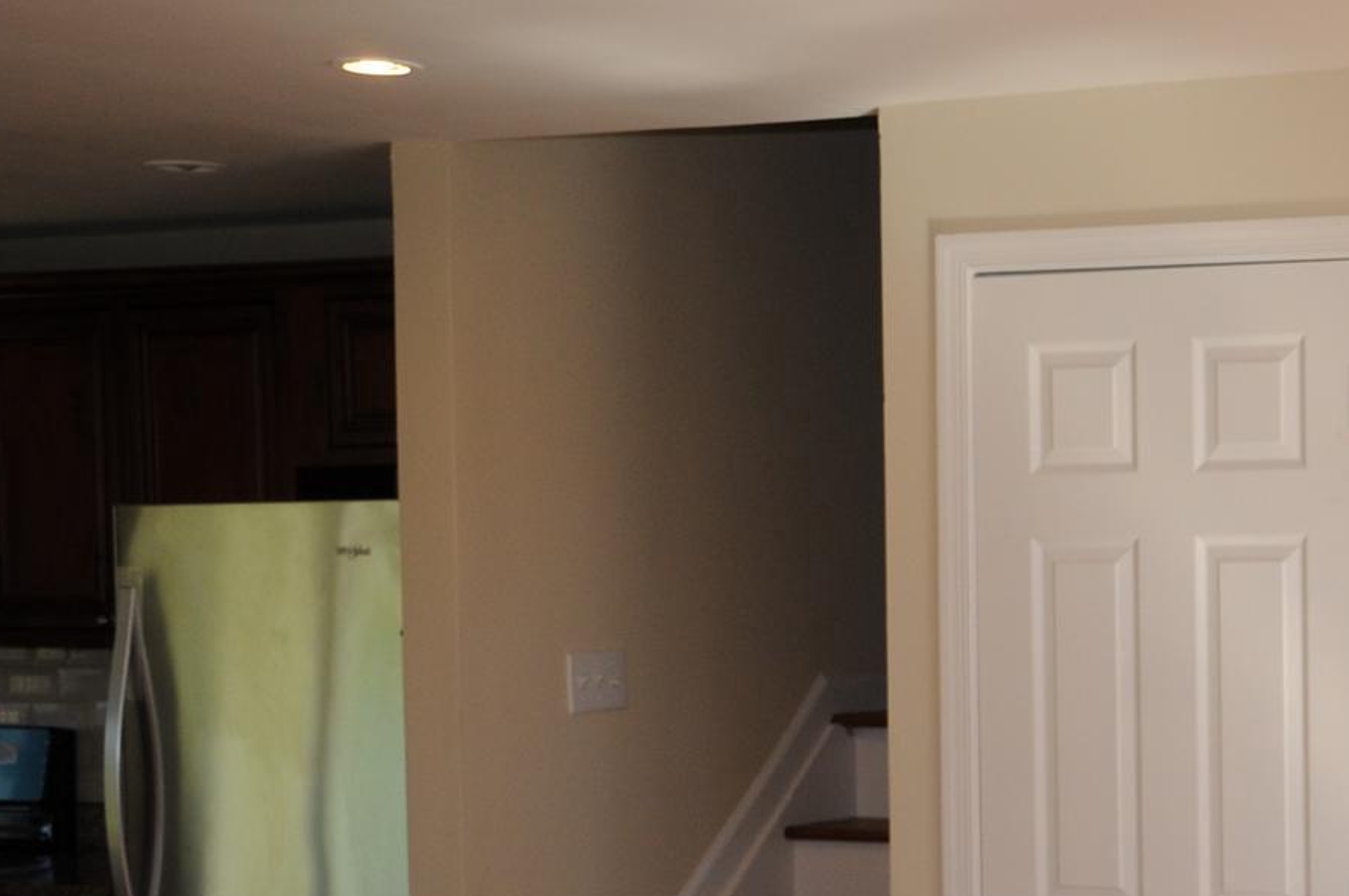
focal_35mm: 83
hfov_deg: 22.9
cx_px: 1539
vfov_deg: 16.3
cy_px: 664
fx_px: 3107
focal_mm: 24
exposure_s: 1/250
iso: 400
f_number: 4
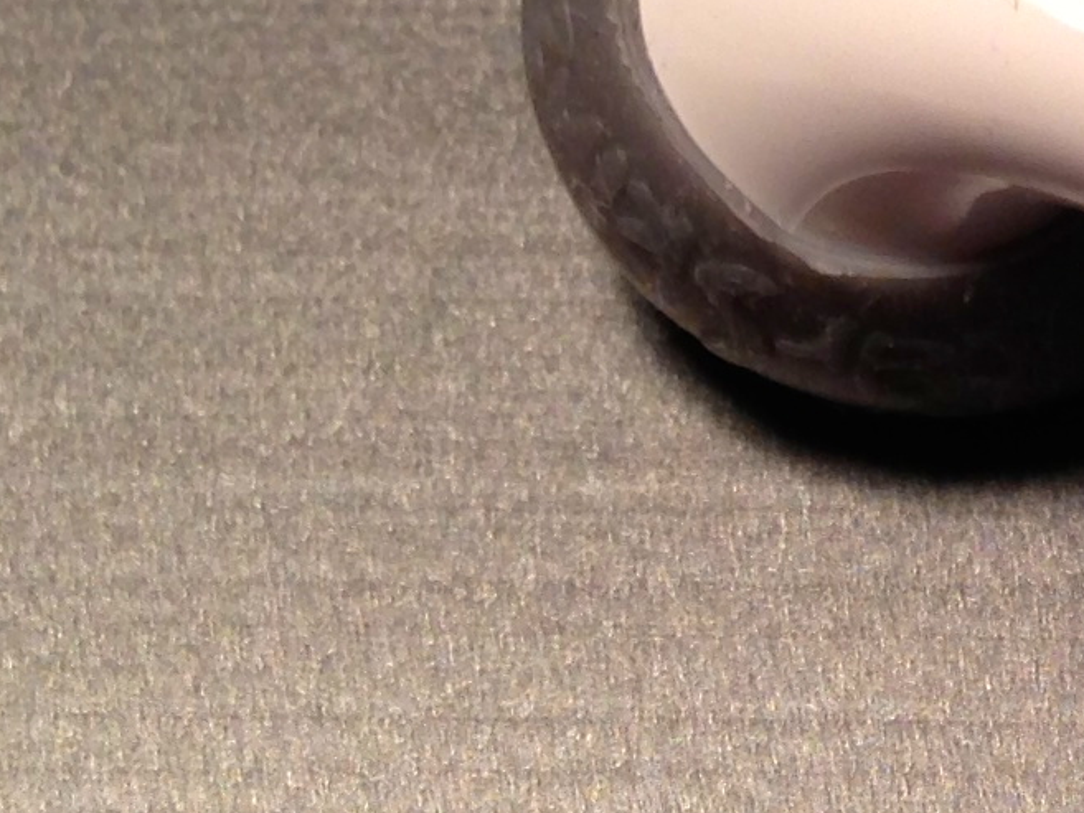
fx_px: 5137
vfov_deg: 8.9
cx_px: 1845
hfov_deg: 11.3
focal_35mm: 164
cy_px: -180
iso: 50
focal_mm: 4.13
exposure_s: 1/20
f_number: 2.4
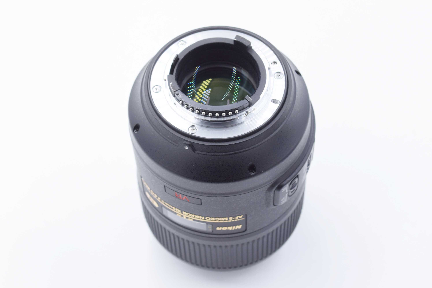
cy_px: 144
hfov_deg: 24.6
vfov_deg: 16.6
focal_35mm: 82
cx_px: 216
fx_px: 991
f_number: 8
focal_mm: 55
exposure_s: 1/100
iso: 400
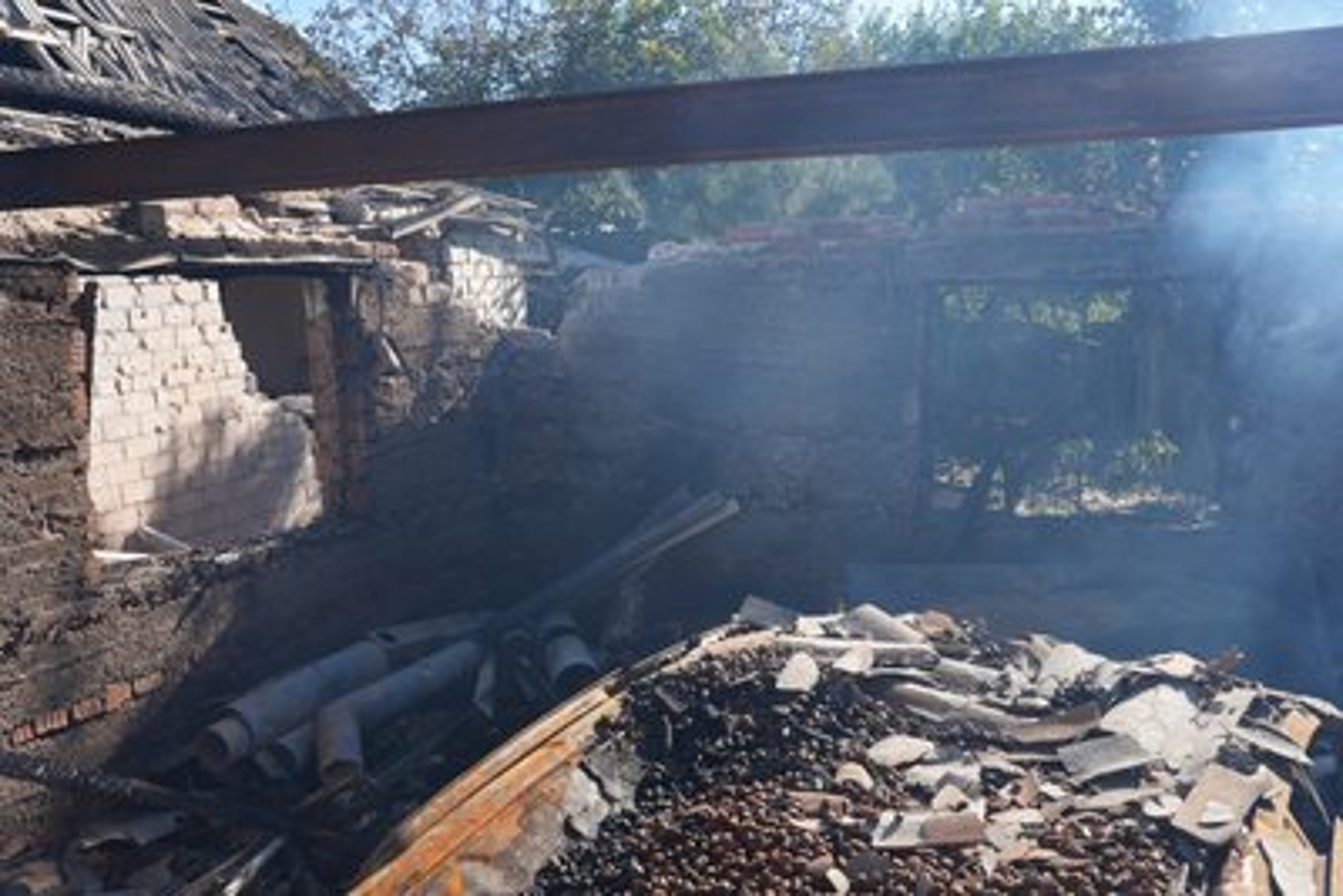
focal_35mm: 28
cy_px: 448
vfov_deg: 46.4
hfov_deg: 65.5
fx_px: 1045
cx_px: 672
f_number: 4
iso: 200
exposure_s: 1/160
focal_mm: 28
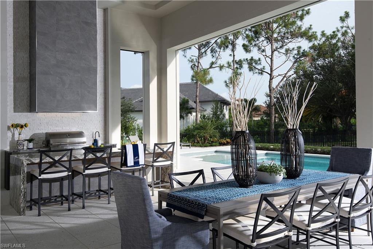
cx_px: 186
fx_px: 311
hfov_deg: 61.9
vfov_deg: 43.6
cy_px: 124
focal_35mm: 30
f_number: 8
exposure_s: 1/200
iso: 125
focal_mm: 30
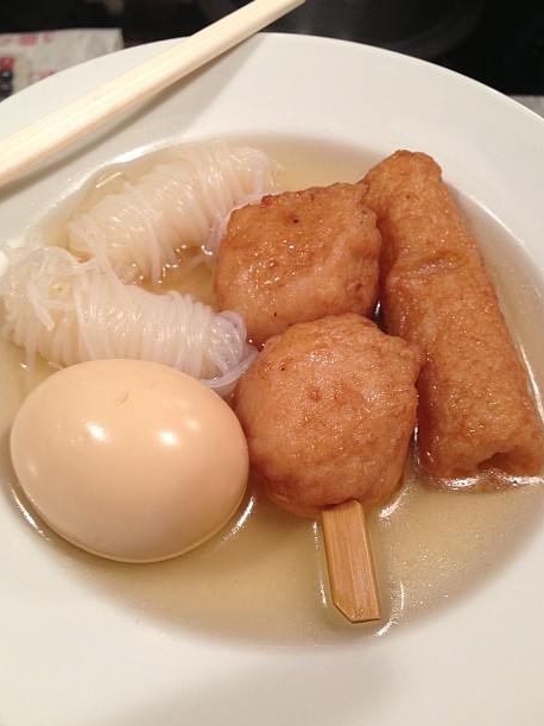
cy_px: 358
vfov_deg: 51.4
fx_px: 755
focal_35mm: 36
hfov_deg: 39.6
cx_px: 270
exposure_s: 1/20
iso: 100
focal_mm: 4.13
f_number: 2.4
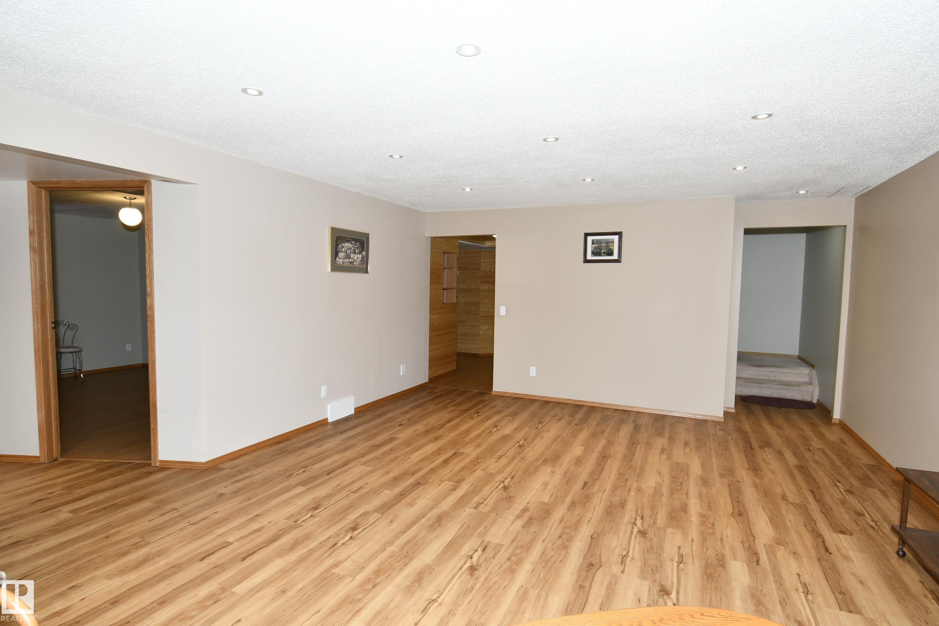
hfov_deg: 90.0
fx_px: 469
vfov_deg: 67.4
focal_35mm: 18
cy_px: 313
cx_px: 470
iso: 400
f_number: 5.6
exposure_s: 1/60
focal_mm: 12
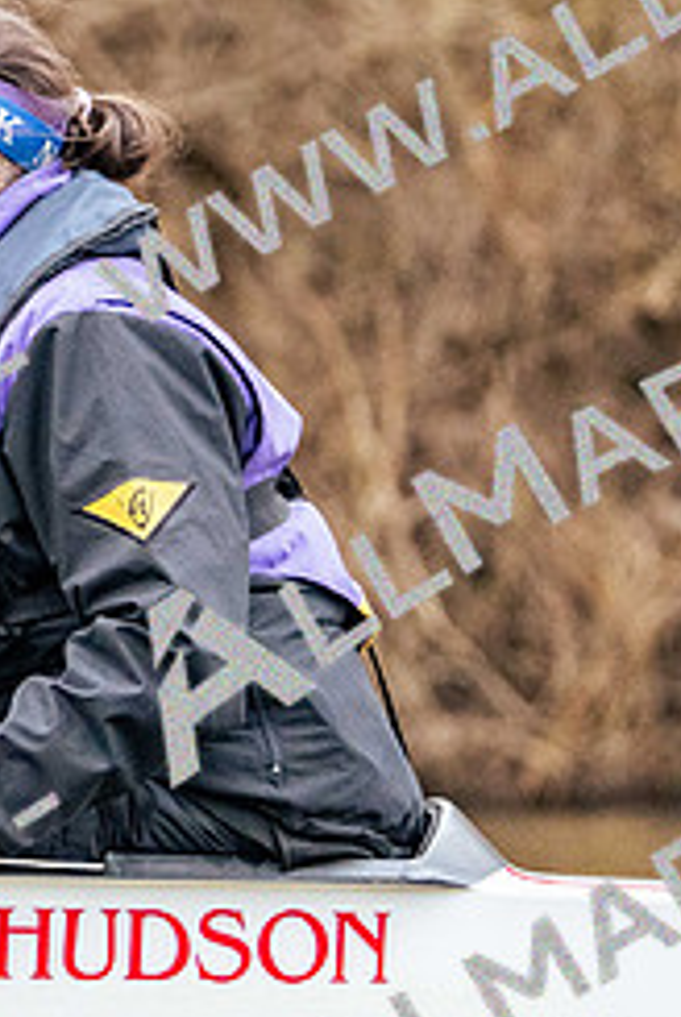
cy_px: 392
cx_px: -208
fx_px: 21474
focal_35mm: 759
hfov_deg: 1.8
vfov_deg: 2.7
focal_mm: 321
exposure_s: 1/2000
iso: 10000
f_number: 6.3
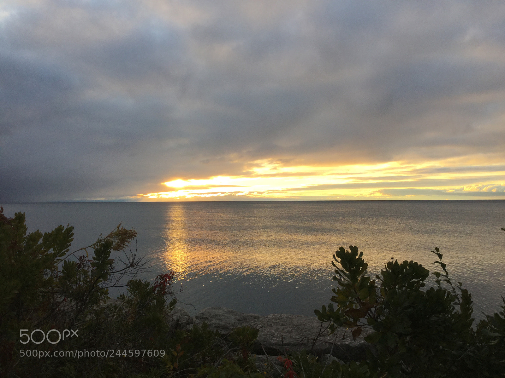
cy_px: 189
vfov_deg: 45.4
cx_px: 252
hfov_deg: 58.4
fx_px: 452
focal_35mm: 31
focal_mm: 3.3
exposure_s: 1/292
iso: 25
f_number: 2.4
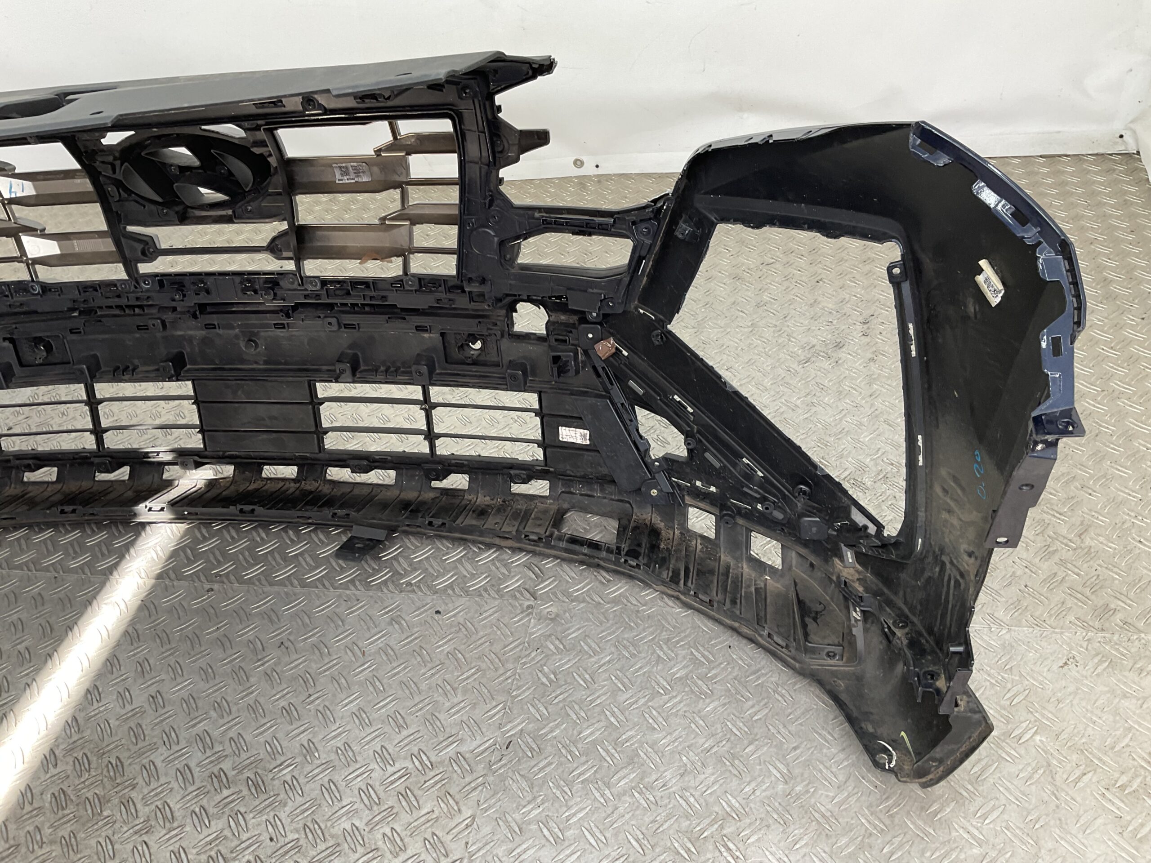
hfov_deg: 61.7
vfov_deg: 48.2
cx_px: 576
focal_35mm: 29
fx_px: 964
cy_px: 432
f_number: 1.8
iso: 32
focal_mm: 3
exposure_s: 1/120
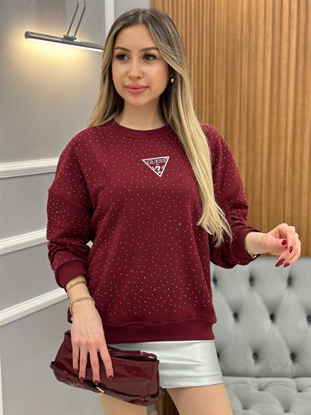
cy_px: 208
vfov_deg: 39.7
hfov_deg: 30.3
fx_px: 575
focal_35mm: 48
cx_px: 156
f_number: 1.78
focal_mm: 6.86
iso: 160
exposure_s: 1/100
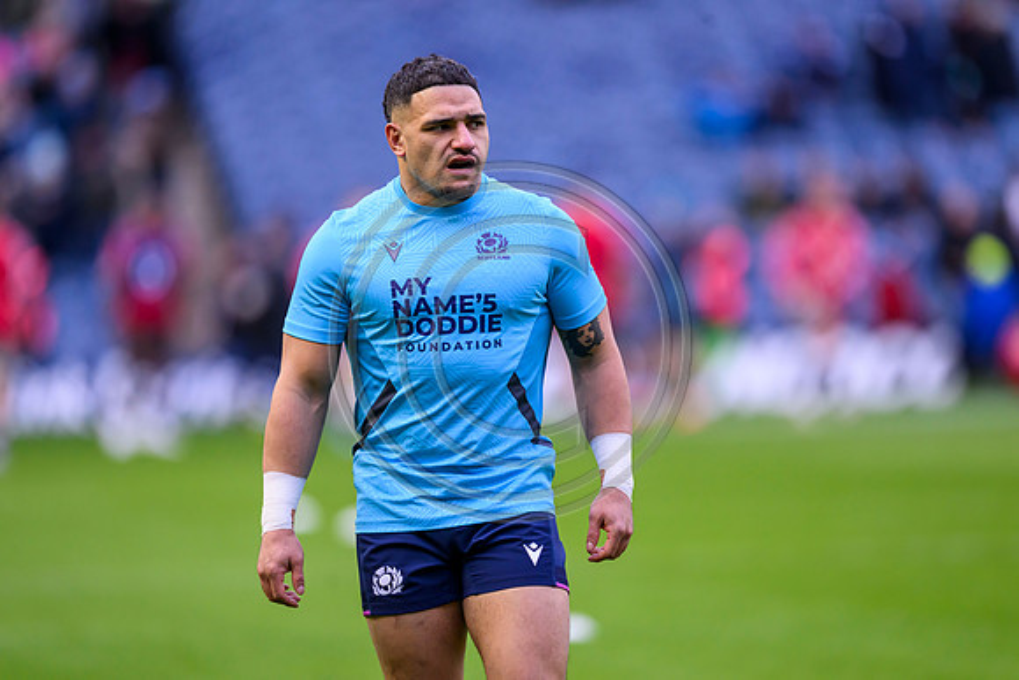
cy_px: 340
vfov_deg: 2.5
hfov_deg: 3.7
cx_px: 510
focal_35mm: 560
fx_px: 15854
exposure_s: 1/1000
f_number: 4
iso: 2000
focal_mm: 560
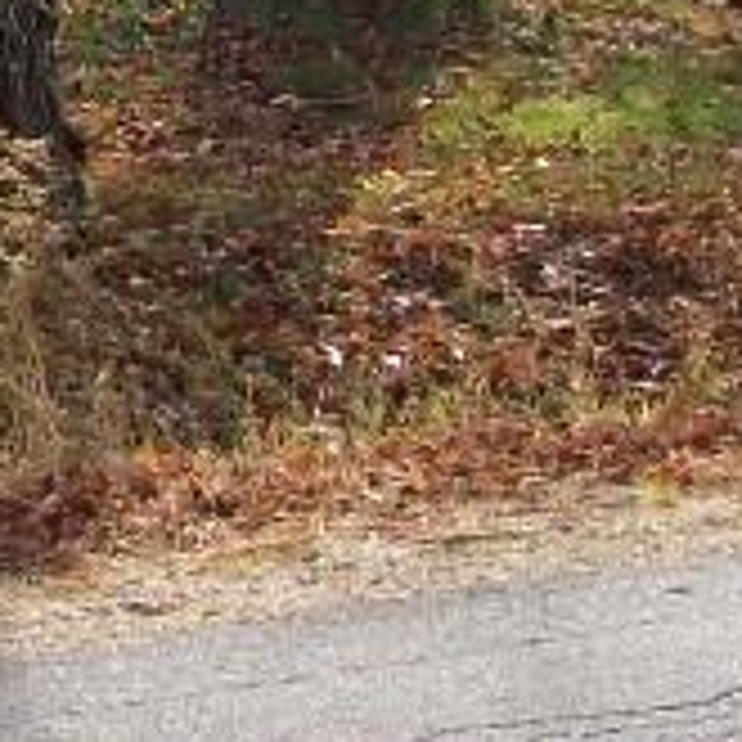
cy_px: -277
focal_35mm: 197
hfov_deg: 8.8
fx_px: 4777
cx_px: -171
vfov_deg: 8.7
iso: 80
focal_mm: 6
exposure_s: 1/615
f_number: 2.7
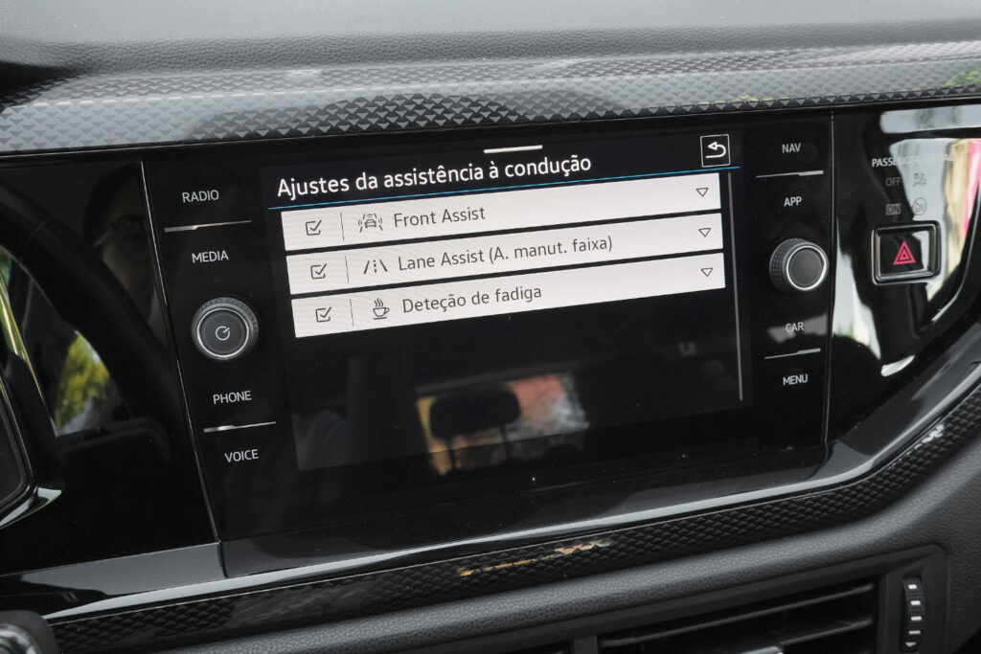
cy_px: 327
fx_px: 872
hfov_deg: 58.7
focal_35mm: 32
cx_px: 490
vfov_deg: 41.1
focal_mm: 21.5
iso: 2000
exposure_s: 1/100
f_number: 9
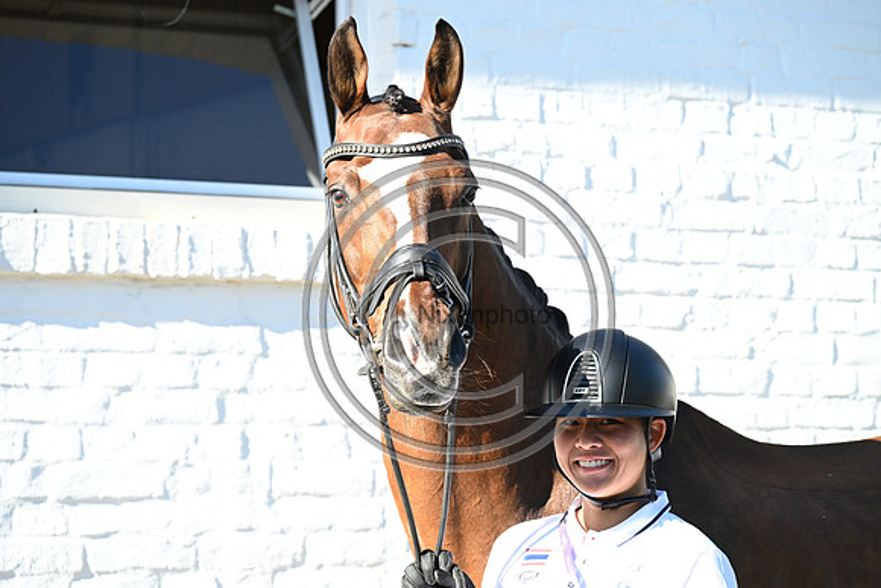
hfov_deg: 18.6
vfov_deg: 12.5
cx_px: 440
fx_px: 2692
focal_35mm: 110
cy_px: 294
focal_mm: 110
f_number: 5.6
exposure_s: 1/1600
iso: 1400
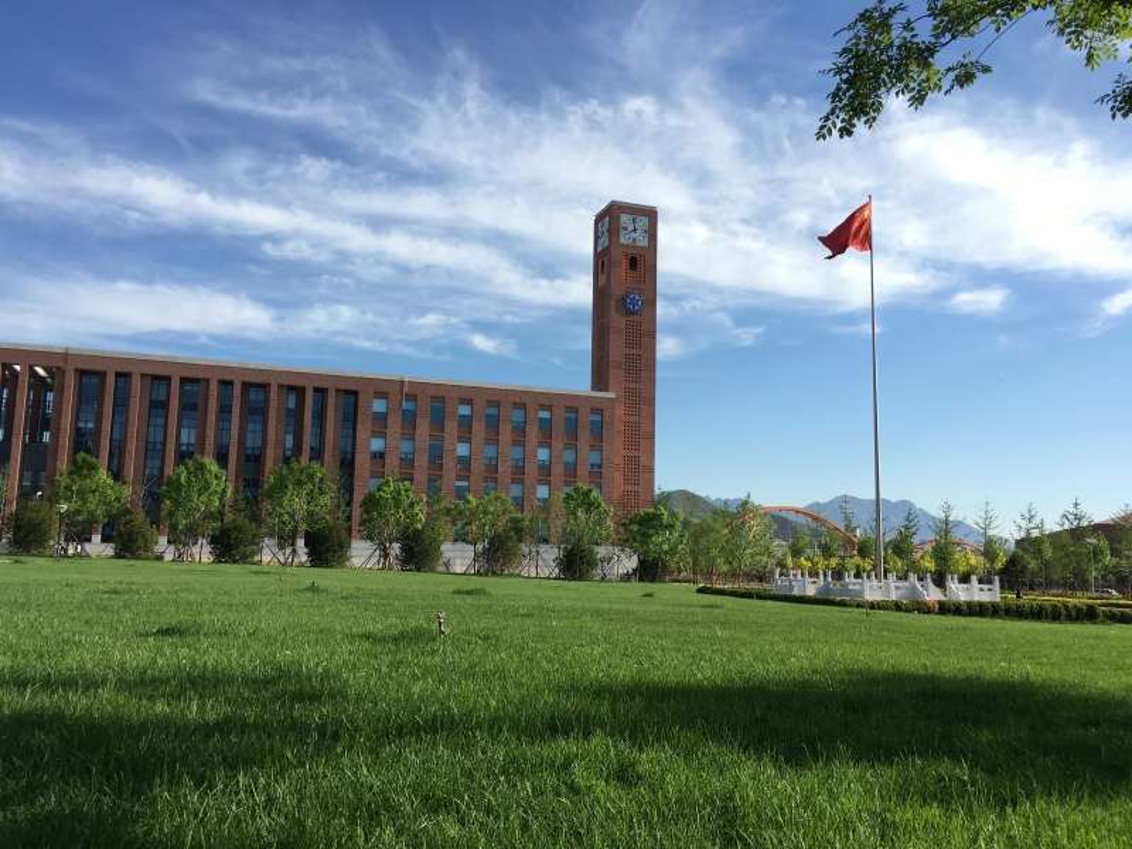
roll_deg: -1.9
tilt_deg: +7.2
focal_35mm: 29
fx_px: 948
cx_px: 566
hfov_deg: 61.7
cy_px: 424
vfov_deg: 48.2
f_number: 2.2
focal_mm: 4.15
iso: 25
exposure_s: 1/974
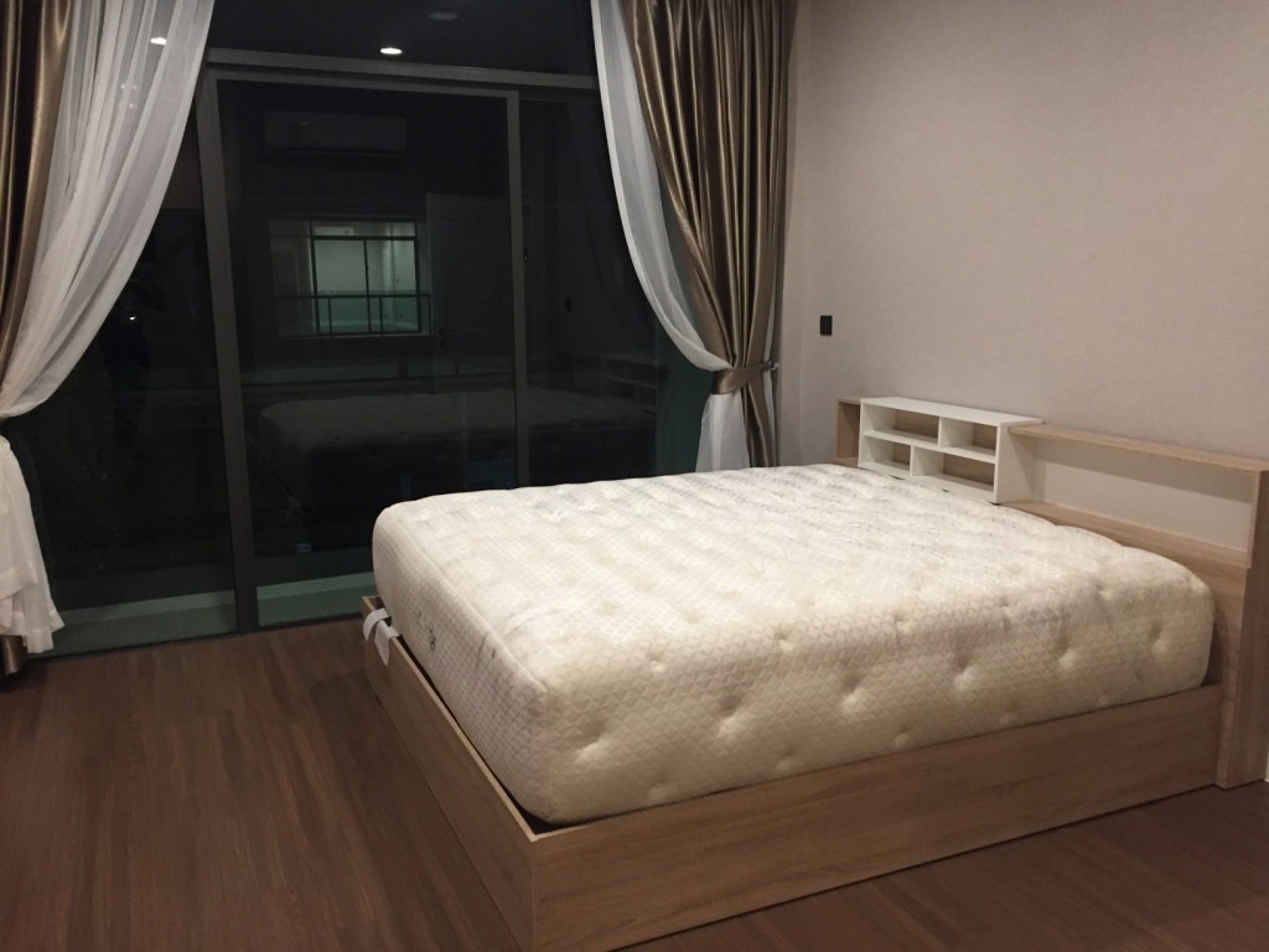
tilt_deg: -11.6
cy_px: 476
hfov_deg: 61.7
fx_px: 1063
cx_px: 634
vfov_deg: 48.2
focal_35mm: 29
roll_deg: -0.3
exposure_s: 1/33
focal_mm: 4.15
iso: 200
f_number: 2.2
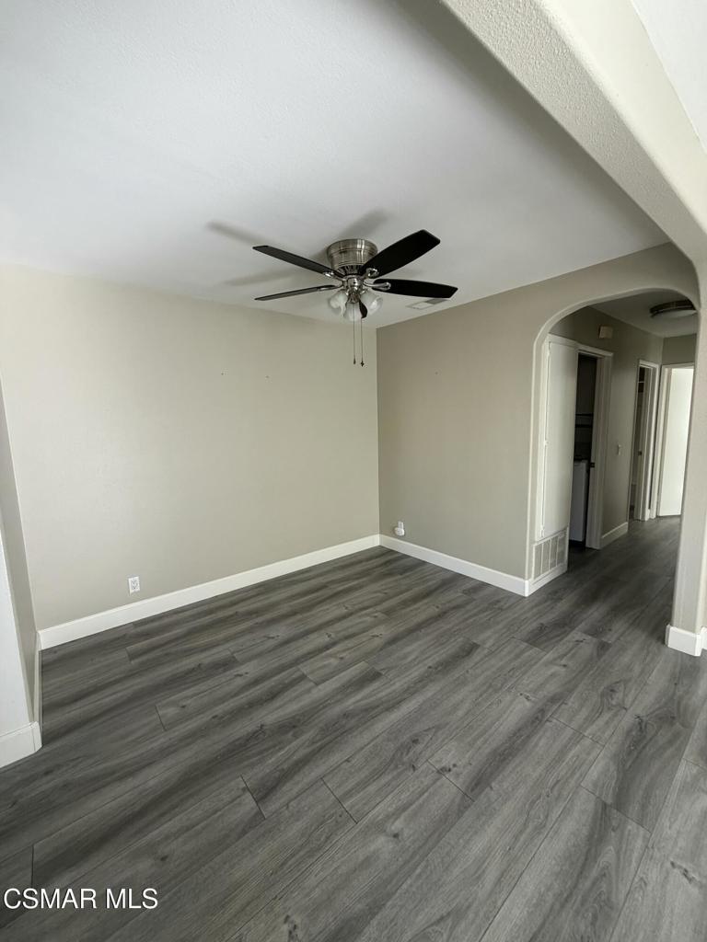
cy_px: 471
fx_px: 381
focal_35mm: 14
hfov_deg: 85.7
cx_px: 354
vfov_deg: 102.1
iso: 200
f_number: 2.2
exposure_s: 1/121
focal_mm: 2.22
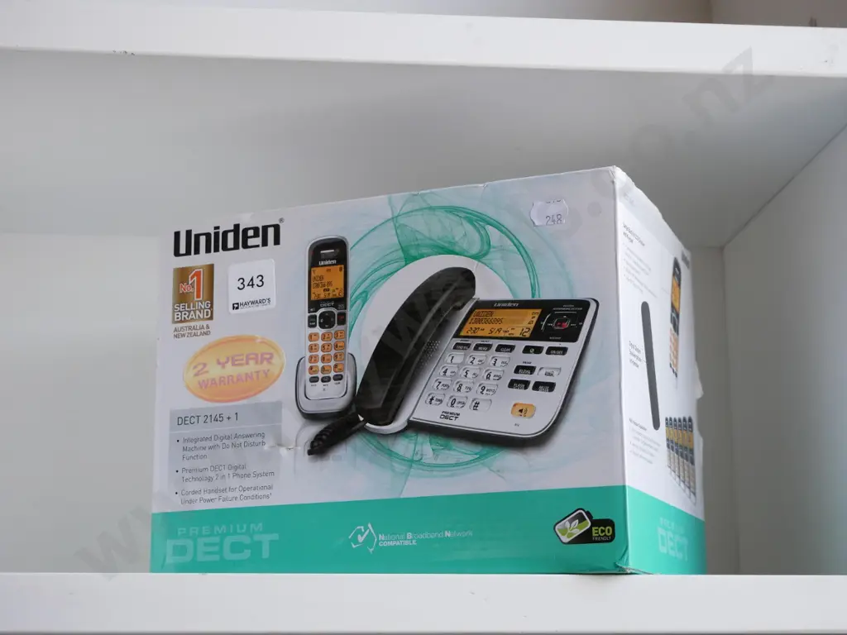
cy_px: 318
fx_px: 1468
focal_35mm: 60
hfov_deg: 32.2
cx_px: 424
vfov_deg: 24.4
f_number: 4.9
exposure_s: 1/60
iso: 250
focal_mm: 30
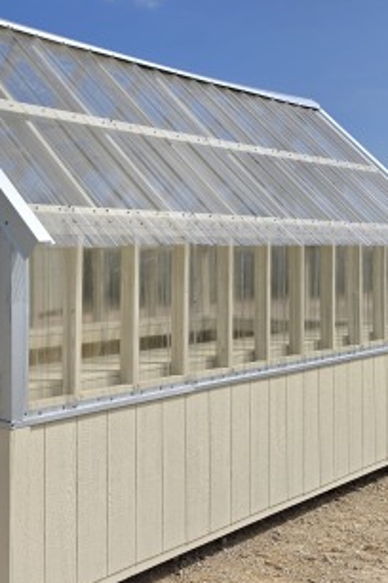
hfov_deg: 26.5
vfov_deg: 39.6
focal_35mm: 50
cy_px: 292
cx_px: 78
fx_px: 808
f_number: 1.4
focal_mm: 6.5
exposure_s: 1/7939
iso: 40
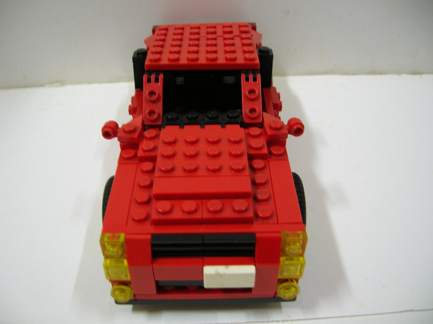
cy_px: 162
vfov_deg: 41.7
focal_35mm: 34
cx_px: 216
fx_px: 425
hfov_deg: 54.0
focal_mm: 5.7
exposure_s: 1/4
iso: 100
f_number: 2.9
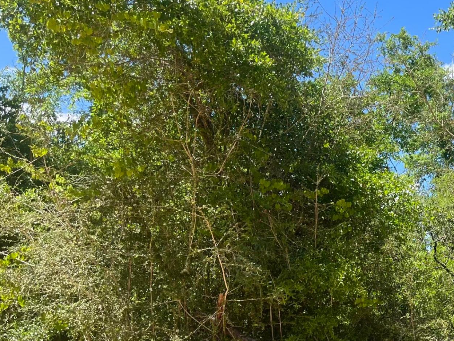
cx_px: 505
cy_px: 255
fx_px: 787
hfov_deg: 29.0
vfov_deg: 24.2
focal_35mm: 60
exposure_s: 1/1279
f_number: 1.6
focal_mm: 5.1
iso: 50
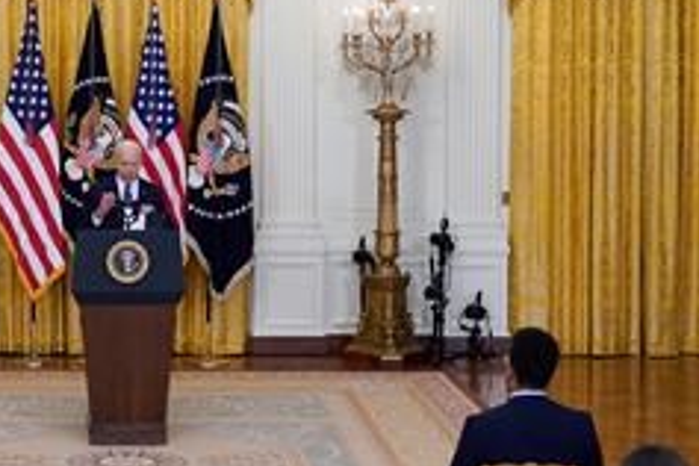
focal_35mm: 107
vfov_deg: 12.8
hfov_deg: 18.8
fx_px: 2077
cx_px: 103
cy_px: 125
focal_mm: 39
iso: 3200
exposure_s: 1/400
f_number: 2.8
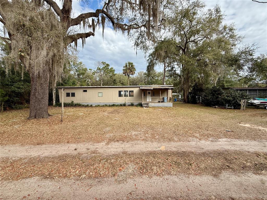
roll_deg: +0.2
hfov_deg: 102.1
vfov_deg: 85.7
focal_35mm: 14
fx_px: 108
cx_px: 134
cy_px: 100
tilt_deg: -1.4
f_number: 2.2
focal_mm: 2.22
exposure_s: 1/619
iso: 50
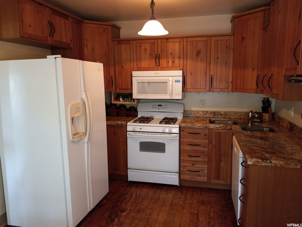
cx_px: 151
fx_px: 236
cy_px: 114
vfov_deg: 51.4
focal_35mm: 27
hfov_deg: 65.3
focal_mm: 3.94
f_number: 1.8
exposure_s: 1/30
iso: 250
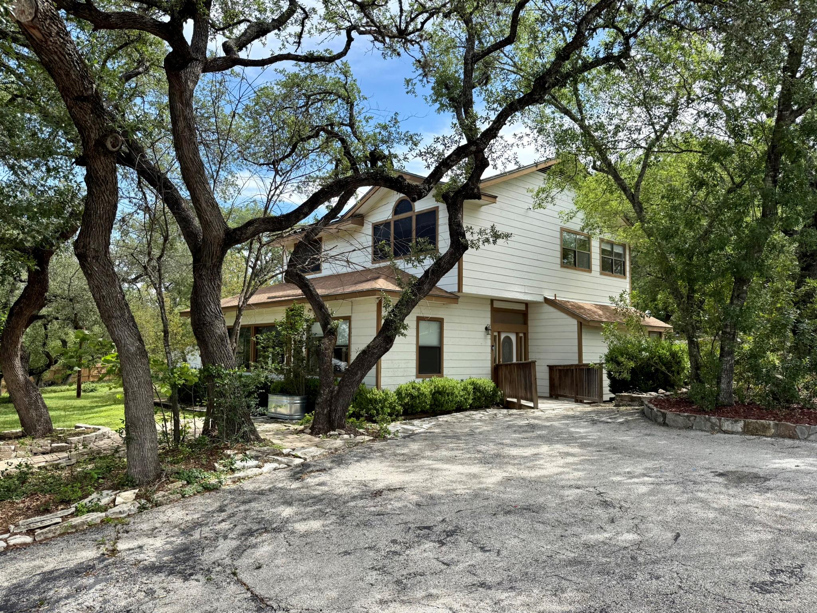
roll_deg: -1.2
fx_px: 566
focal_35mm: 24
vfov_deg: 56.8
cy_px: 306
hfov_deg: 71.6
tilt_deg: +5.0
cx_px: 408
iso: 100
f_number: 1.78
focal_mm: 6.76
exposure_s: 1/1949
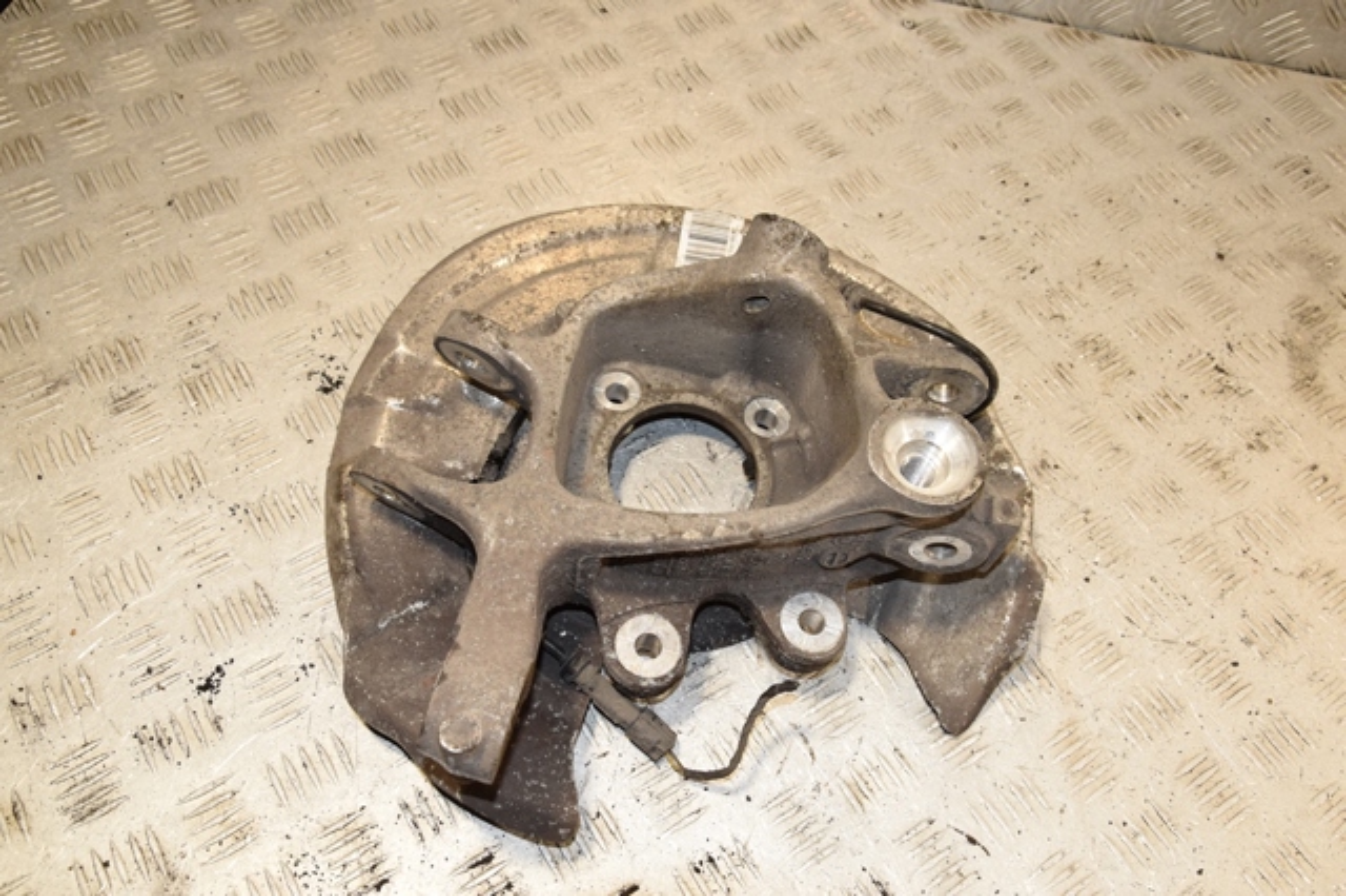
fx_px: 1233
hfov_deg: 57.2
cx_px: 673
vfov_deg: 39.9
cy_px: 448
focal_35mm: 33
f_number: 9
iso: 800
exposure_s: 1/200
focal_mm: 22
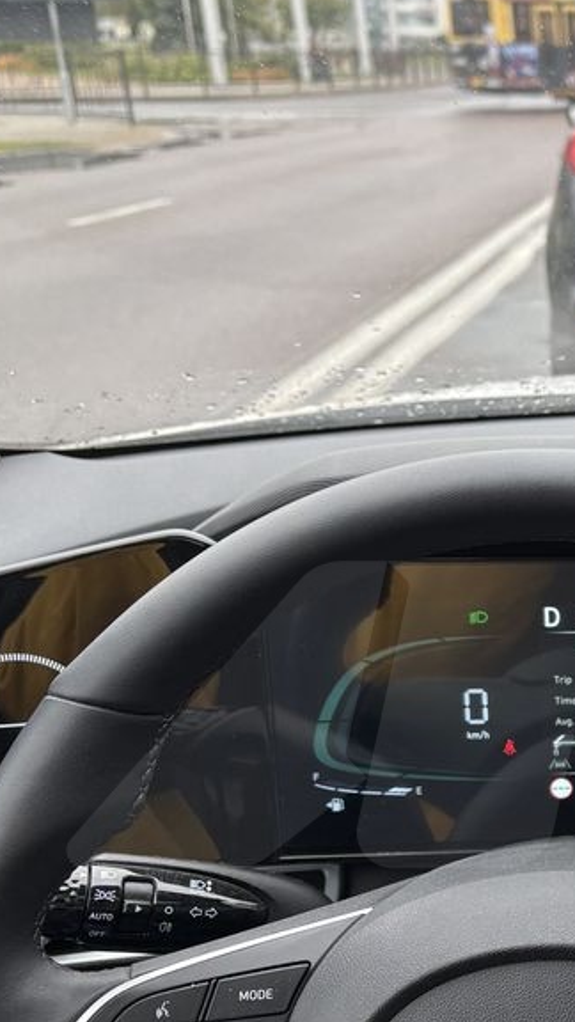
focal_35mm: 59
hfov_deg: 17.9
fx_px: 1599
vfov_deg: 35.1
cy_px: 676
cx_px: 900
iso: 50
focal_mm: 5.96
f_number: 1.6
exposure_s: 1/122
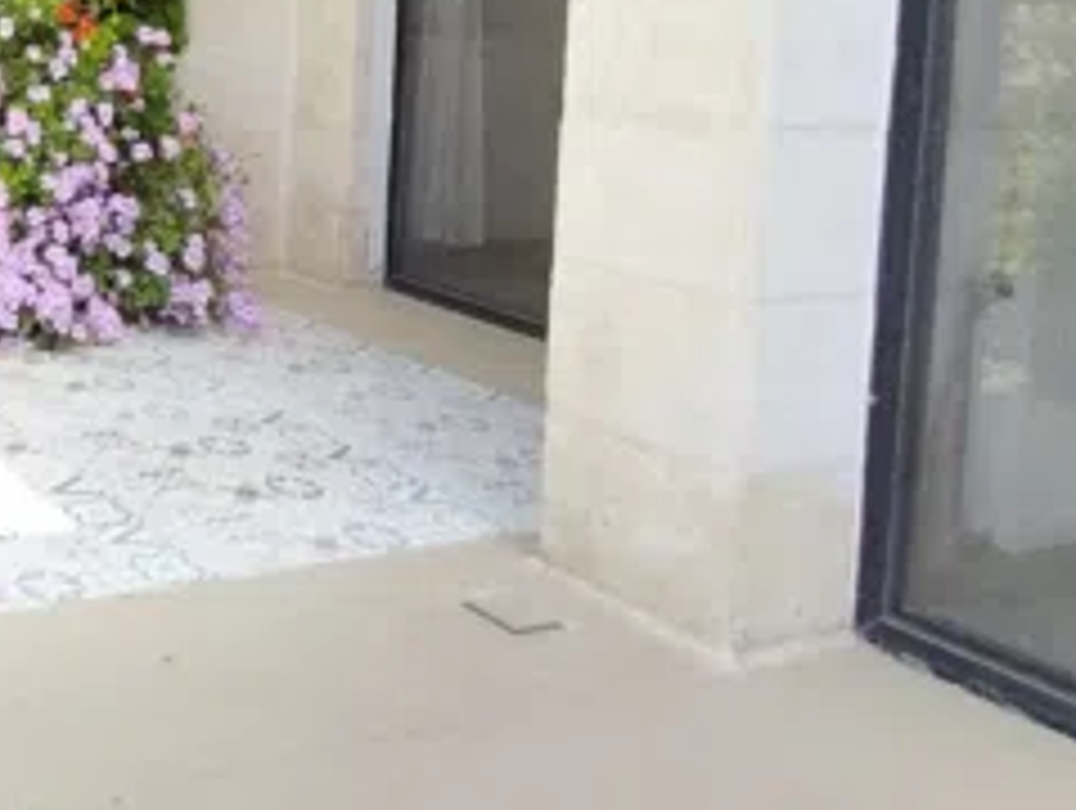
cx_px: -90
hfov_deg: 40.2
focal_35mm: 38
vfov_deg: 34.9
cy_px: 34
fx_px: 1183
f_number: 2.2
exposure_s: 1/117
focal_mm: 1.3
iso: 64
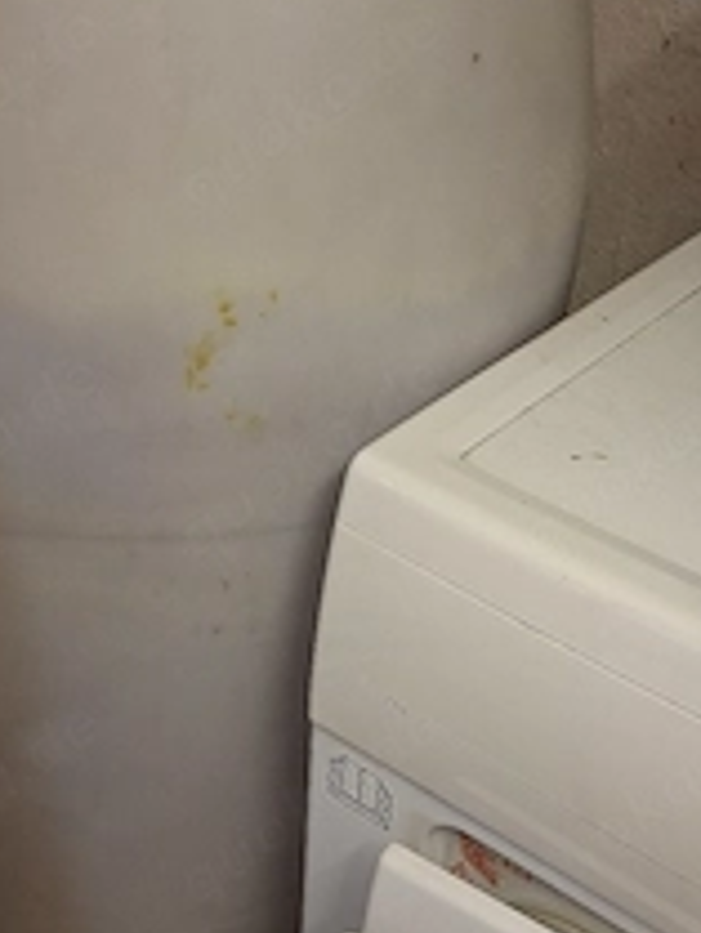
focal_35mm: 44
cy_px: 504
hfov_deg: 32.8
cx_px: 406
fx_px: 1187
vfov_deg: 42.9
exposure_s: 1/50
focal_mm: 5.54
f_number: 1.8
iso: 250
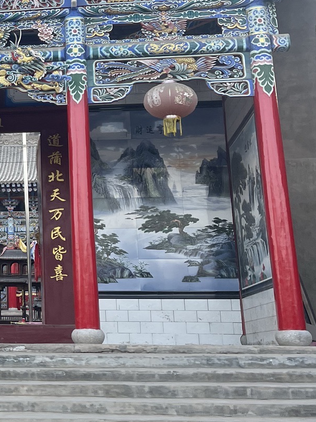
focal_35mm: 62
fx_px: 754
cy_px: 128
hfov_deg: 22.0
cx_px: -55
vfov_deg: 30.9
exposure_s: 1/146
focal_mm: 5.1
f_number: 1.6
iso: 32
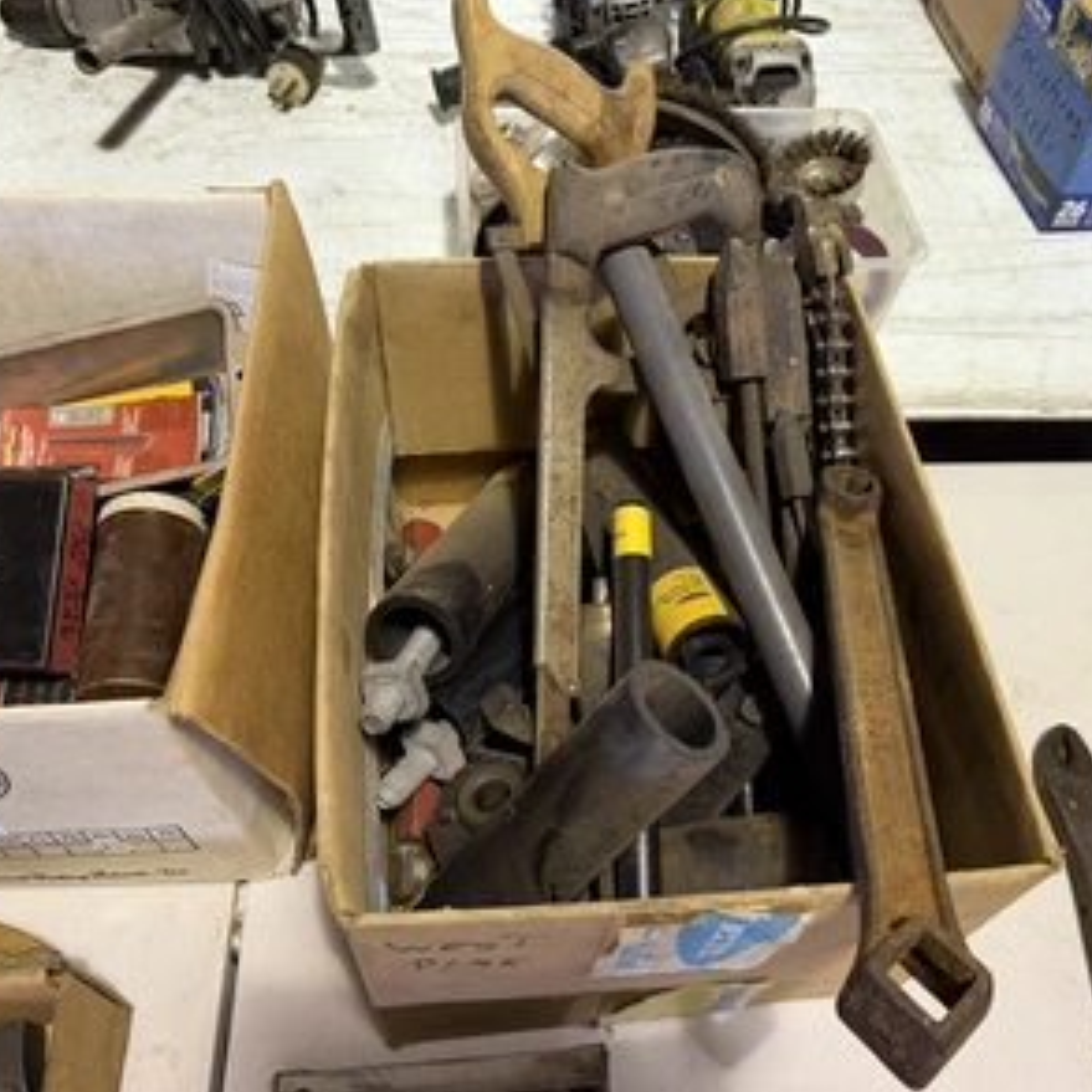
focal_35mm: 29
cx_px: 630
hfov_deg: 55.4
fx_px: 1035
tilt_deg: -55.8
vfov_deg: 55.6
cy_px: 548
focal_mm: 6.76
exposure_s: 1/60
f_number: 1.78
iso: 250
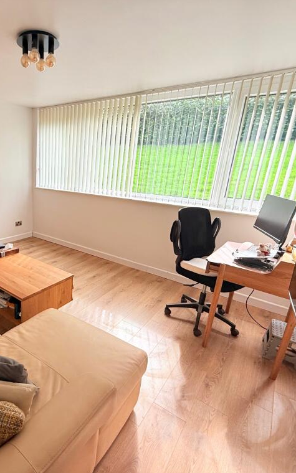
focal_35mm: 20
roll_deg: -2.3
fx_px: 258
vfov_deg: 85.1
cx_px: 62
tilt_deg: -17.0
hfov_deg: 55.7
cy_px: 237
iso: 64
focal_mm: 2.22
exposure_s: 1/99
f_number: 2.2
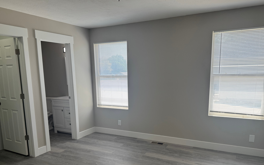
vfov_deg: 42.6
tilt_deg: -12.1
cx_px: 133
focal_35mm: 29
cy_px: 109
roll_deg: +1.0
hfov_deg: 64.6
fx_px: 209
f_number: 1.78
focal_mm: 6.76
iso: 80
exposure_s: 1/457
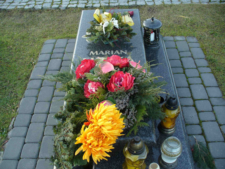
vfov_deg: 38.7
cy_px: 84
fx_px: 240
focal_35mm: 37
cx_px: 112
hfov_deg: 50.1
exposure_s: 1/50
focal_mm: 6.1
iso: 80
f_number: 2.8
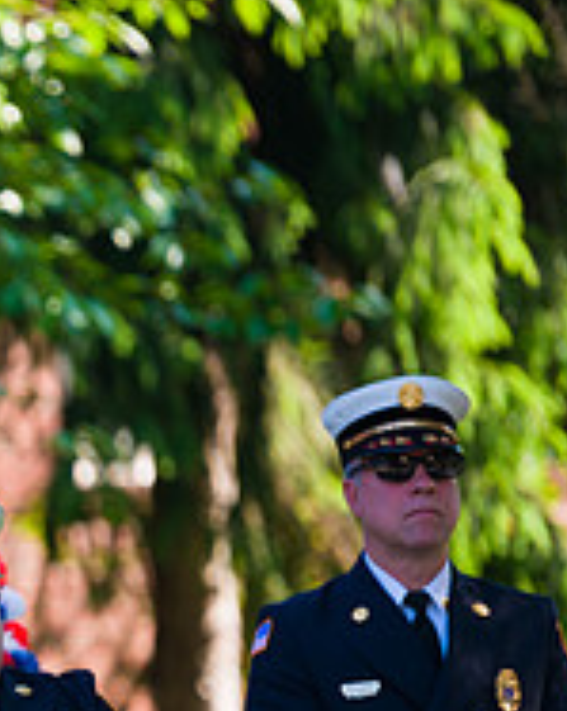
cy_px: 703
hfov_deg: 2.9
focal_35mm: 539
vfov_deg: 3.6
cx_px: -472
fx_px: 11334
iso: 200
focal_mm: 185
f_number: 3.2
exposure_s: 1/800
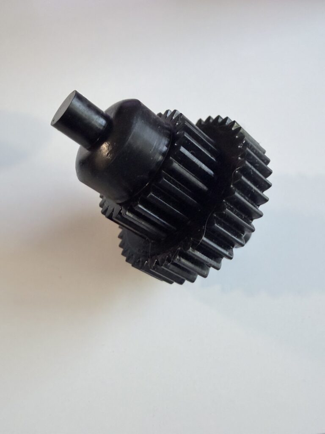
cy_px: 217
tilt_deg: -48.3
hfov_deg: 53.1
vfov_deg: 67.3
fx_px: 325
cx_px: 162
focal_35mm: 26
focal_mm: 2.22
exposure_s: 1/60
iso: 320
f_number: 2.2
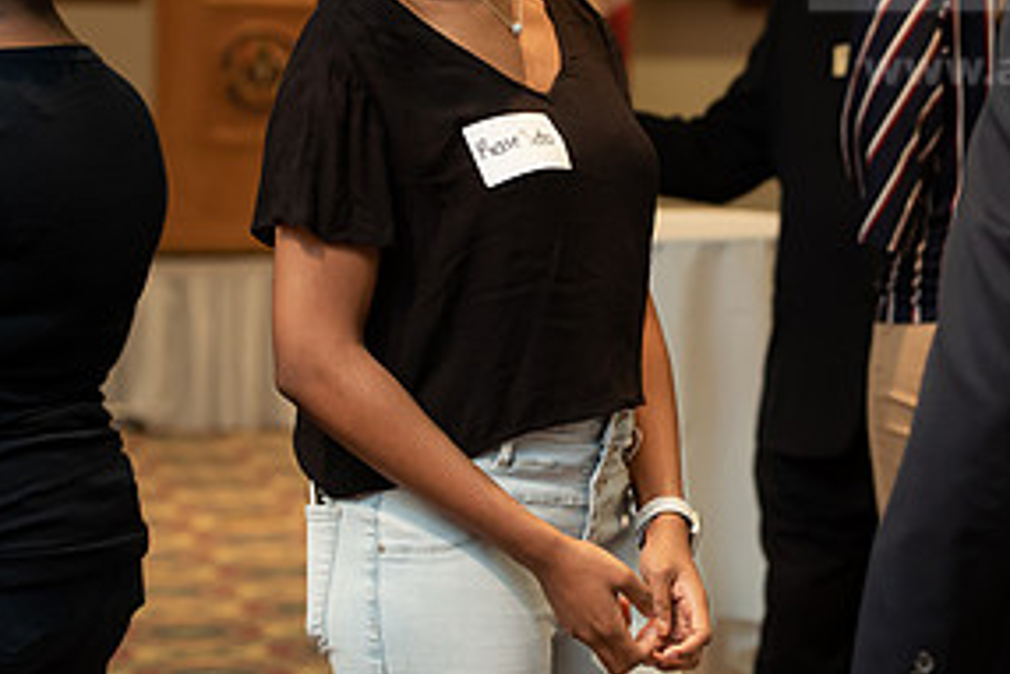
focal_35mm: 142
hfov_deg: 14.4
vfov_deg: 9.7
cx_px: 703
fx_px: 3986
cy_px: 143
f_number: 3.5
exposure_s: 1/200
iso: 1600
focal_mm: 70
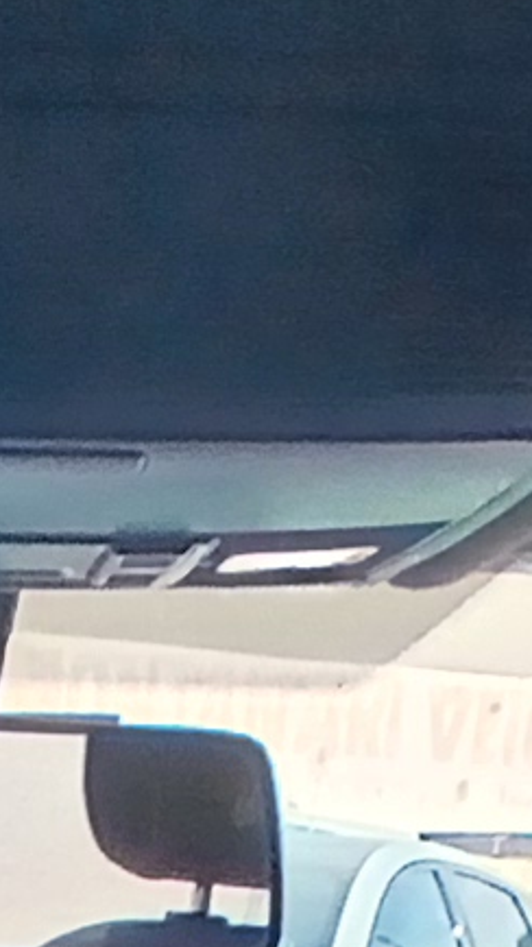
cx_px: -2
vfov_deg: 15.0
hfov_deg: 10.9
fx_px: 2760
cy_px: 2003
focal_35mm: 110
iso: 50
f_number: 2.2
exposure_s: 1/115
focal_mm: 1.4
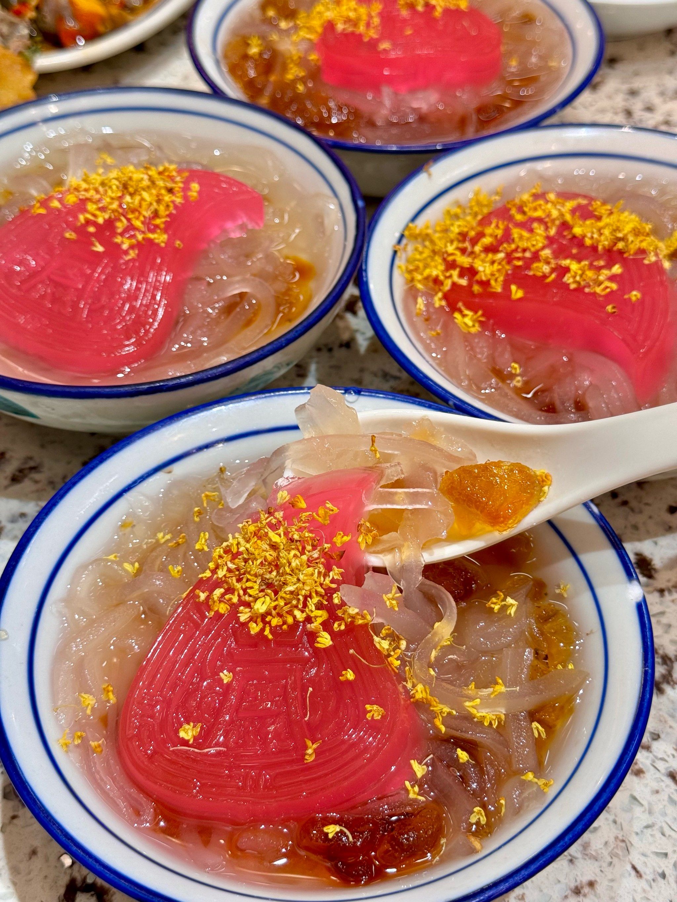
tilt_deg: -46.7
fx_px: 1251
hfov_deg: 30.3
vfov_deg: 39.7
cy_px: 451
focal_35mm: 48
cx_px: 338
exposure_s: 1/100
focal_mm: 6.76
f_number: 1.78
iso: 80
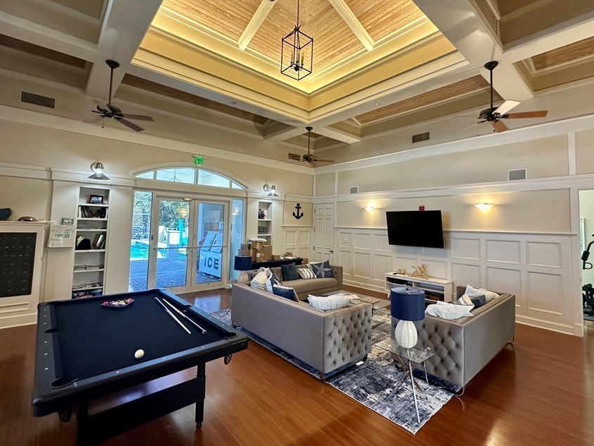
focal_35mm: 17
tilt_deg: +3.4
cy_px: 206
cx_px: 315
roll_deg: -1.6
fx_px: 292
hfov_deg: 90.9
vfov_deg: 74.6
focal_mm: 2.22
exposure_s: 1/60
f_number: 2.2
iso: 160
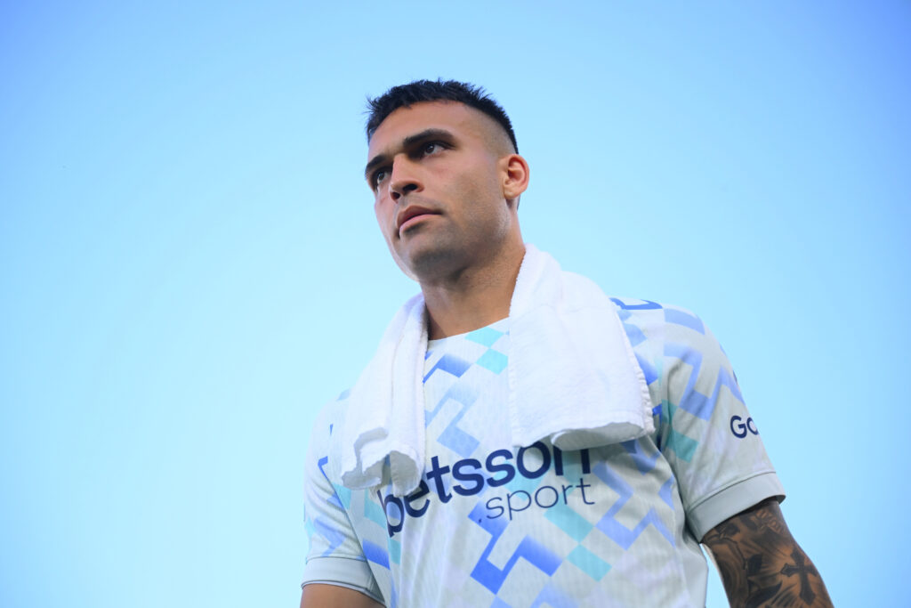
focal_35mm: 70
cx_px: 456
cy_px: 304
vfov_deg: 19.5
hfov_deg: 28.8
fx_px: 1772
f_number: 2.8
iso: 800
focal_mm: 70
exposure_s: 1/1600
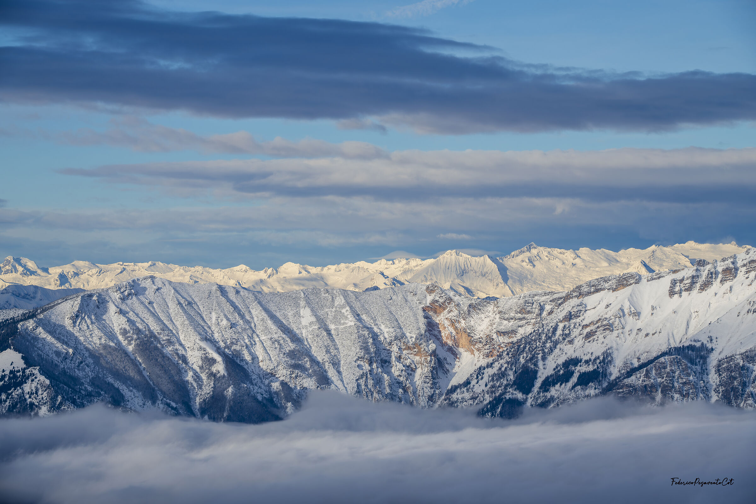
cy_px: 252
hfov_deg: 10.3
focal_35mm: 200
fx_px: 4200
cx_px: 378
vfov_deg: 6.9
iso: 180
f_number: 11
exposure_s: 1/400
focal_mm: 200
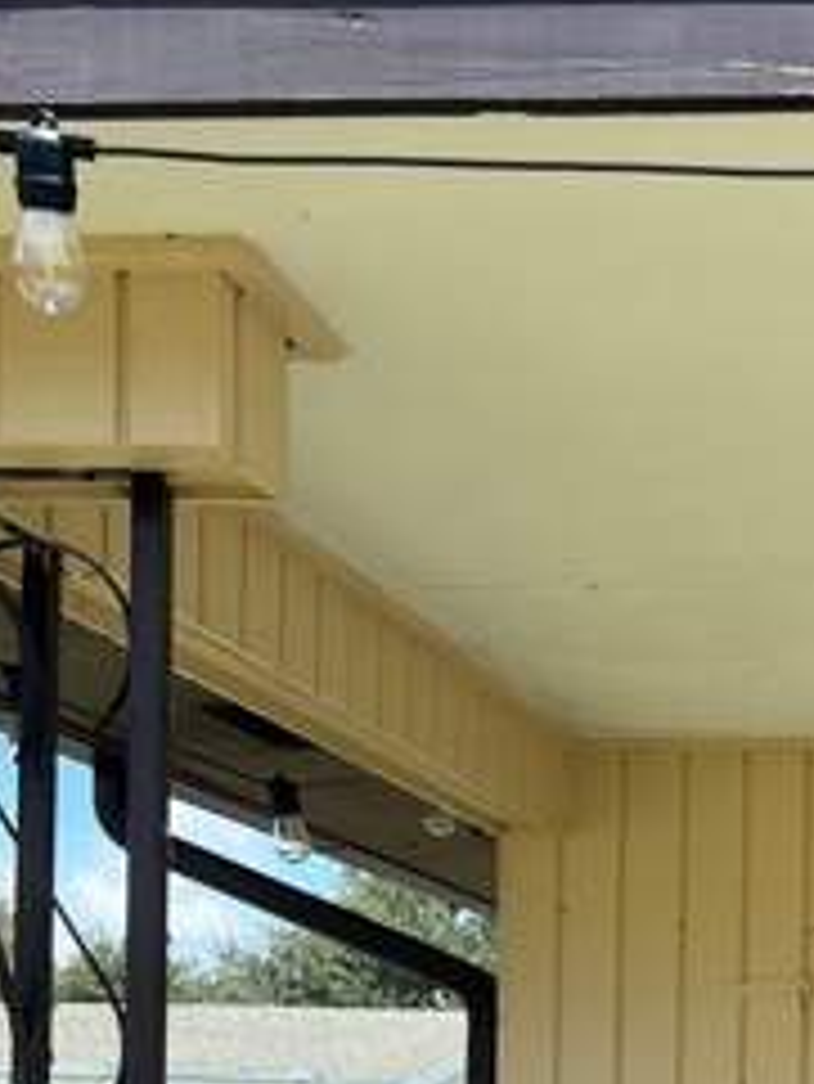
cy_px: 1201
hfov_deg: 19.8
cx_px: 1030
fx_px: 2161
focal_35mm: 69
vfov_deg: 26.0
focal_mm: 5.7
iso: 50
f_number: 1.5
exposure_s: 1/1838
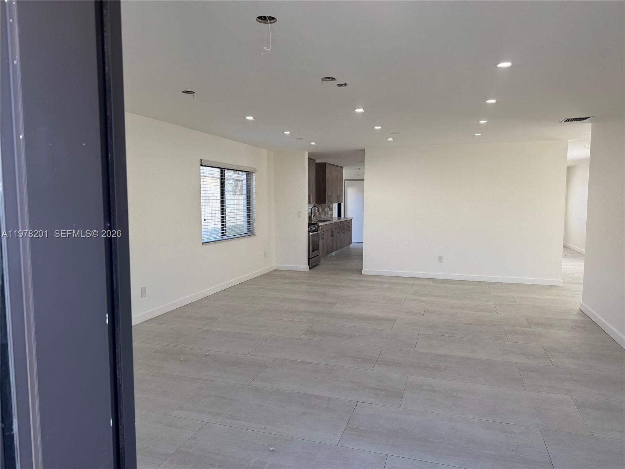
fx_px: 433
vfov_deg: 56.8
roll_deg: -0.2
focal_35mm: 24
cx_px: 312
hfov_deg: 71.6
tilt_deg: -5.3
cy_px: 234
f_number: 1.78
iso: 80
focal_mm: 6.76
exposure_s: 1/296
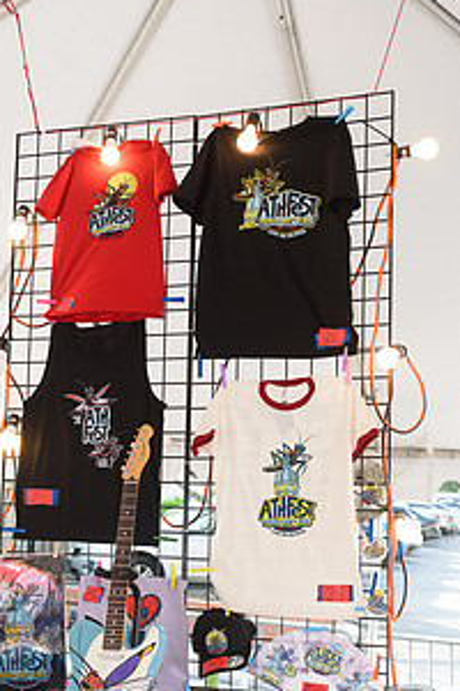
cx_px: 177
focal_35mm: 54
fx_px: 1035
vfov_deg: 36.4
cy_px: 477
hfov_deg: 25.0
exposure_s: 1/200
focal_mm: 36
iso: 250
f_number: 5
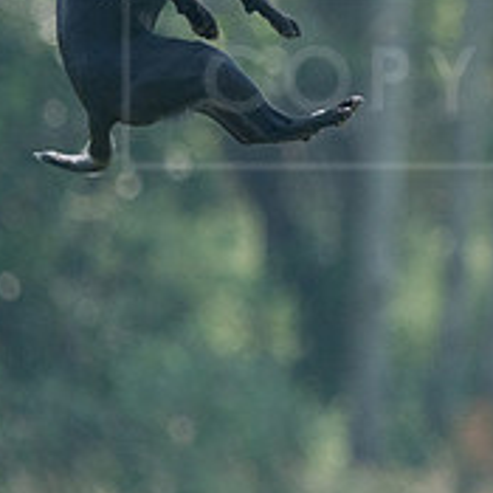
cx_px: 392
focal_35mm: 1693
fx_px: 27279
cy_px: 125
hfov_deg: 1.0
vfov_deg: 1.0
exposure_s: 1/4000
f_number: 6.3
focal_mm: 600
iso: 5000
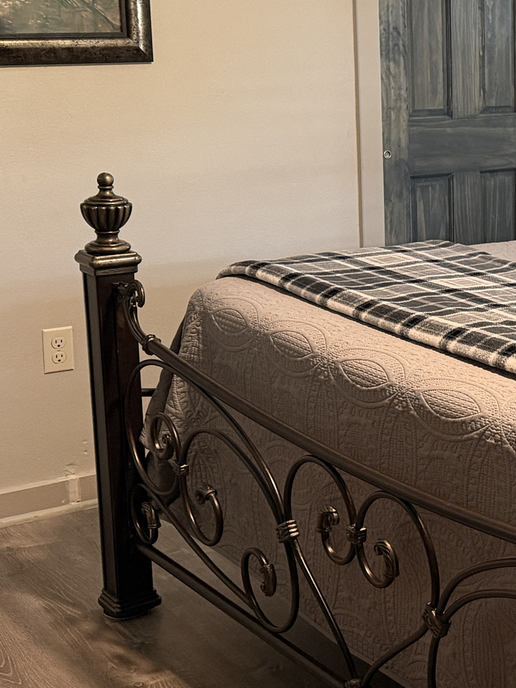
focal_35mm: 68
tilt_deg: -11.0
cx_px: 791
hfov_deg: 18.8
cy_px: 255
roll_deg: -1.7
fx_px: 1351
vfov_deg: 28.4
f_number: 1.78
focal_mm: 6.76
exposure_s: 1/60
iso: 320
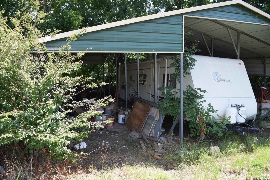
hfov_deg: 67.4
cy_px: 90
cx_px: 135
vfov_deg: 47.9
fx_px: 202
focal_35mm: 27
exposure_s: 1/125
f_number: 5.6
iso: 200
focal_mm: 18
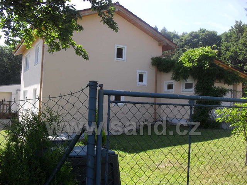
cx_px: 124
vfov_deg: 40.7
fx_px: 250
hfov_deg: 52.6
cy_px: 92
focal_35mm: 35
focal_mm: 6.3
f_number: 3.2
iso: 100
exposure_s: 1/500
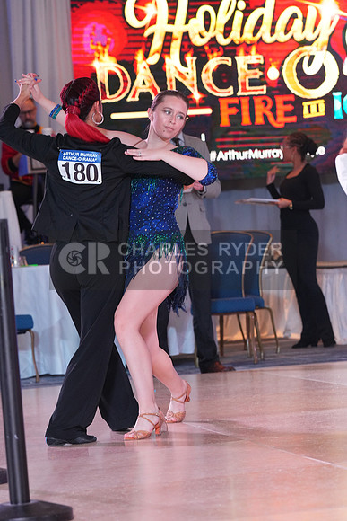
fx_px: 2153
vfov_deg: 13.8
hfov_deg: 9.2
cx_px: 174
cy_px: 260
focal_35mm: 149
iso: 2500
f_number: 5.6
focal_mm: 149
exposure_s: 1/250
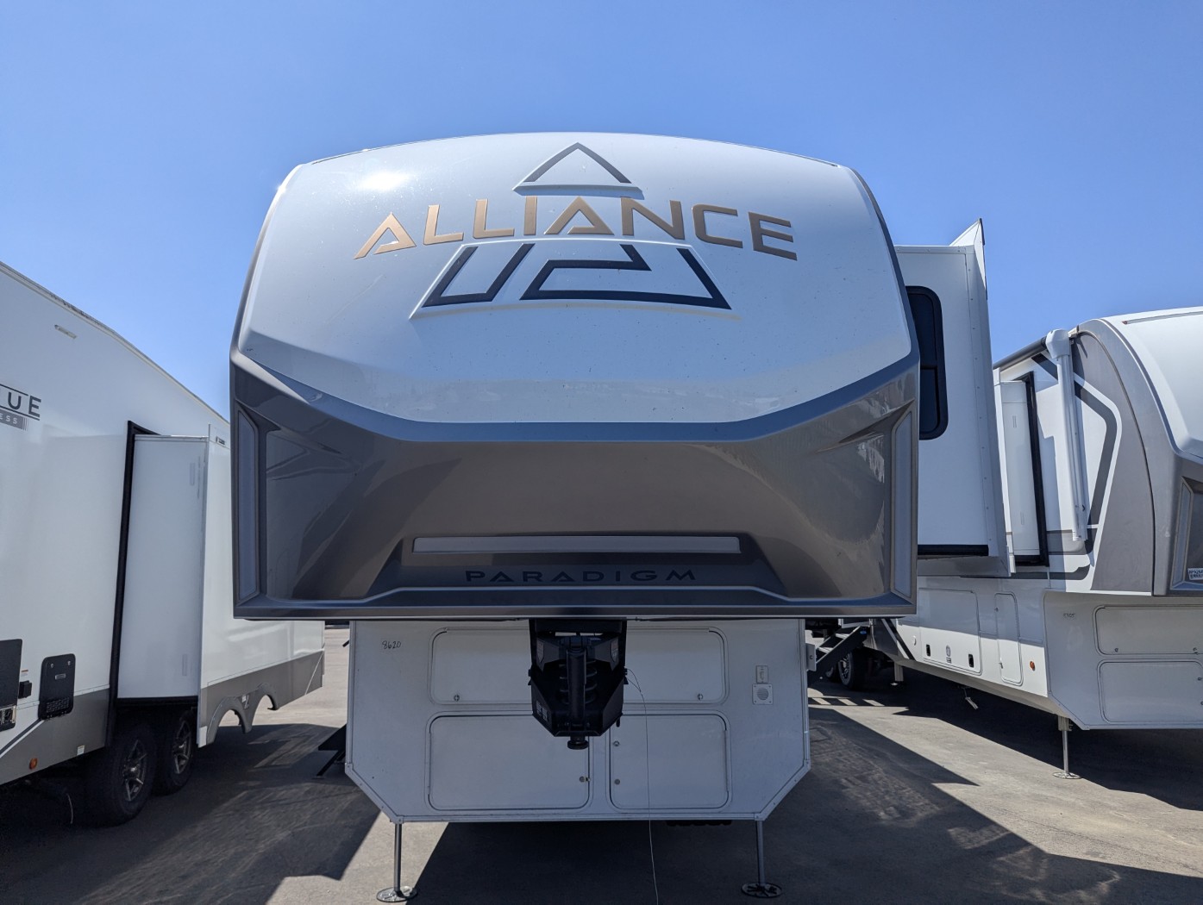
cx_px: 602
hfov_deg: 71.5
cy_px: 452
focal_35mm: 24
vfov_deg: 56.9
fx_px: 835
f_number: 1.85
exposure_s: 1/3058
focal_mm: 6.81
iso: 47
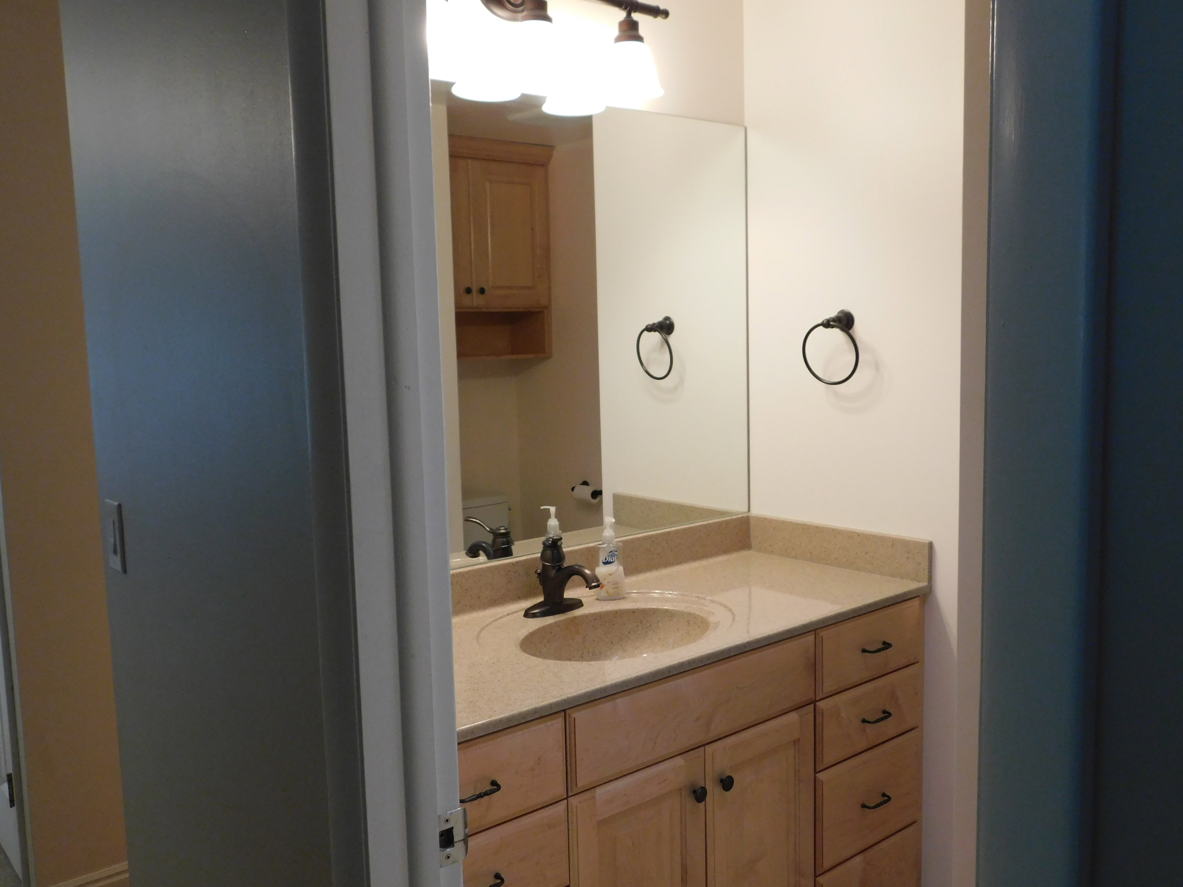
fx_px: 1025
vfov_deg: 46.8
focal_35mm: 30
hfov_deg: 60.0
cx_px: 592
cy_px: 444
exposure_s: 1/30
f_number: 3.2
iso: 280
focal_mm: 5.3
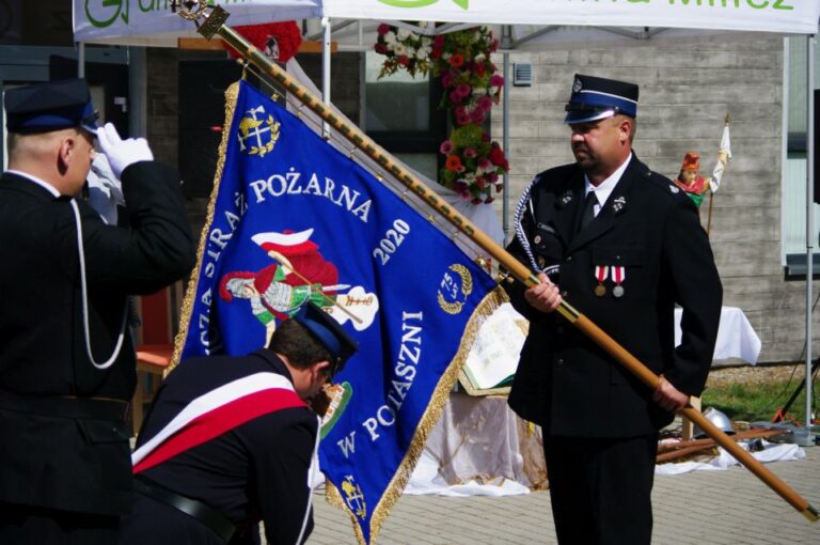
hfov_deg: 20.0
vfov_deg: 13.4
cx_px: 410
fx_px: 2320
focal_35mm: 102
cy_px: 272
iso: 280
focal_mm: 68
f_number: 4.5
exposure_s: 1/3000
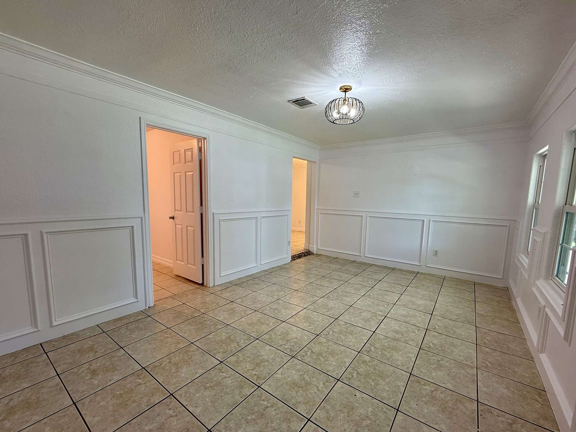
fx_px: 250
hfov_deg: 98.2
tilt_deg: -5.1
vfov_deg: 81.7
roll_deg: -1.0
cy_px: 226
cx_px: 289
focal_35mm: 15
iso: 100
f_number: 2.2
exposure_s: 1/120
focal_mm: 2.22
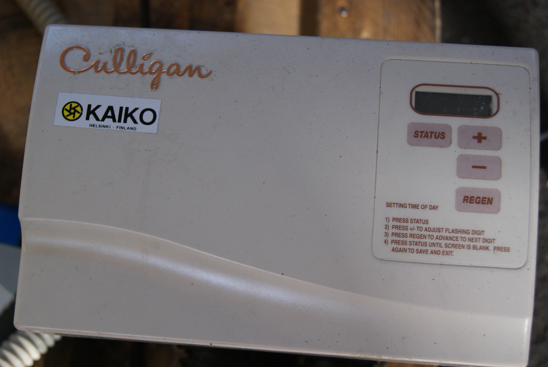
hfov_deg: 37.8
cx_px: 274
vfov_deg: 25.8
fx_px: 800
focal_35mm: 52
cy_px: 184
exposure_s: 1/20
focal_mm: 35
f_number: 5
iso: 400
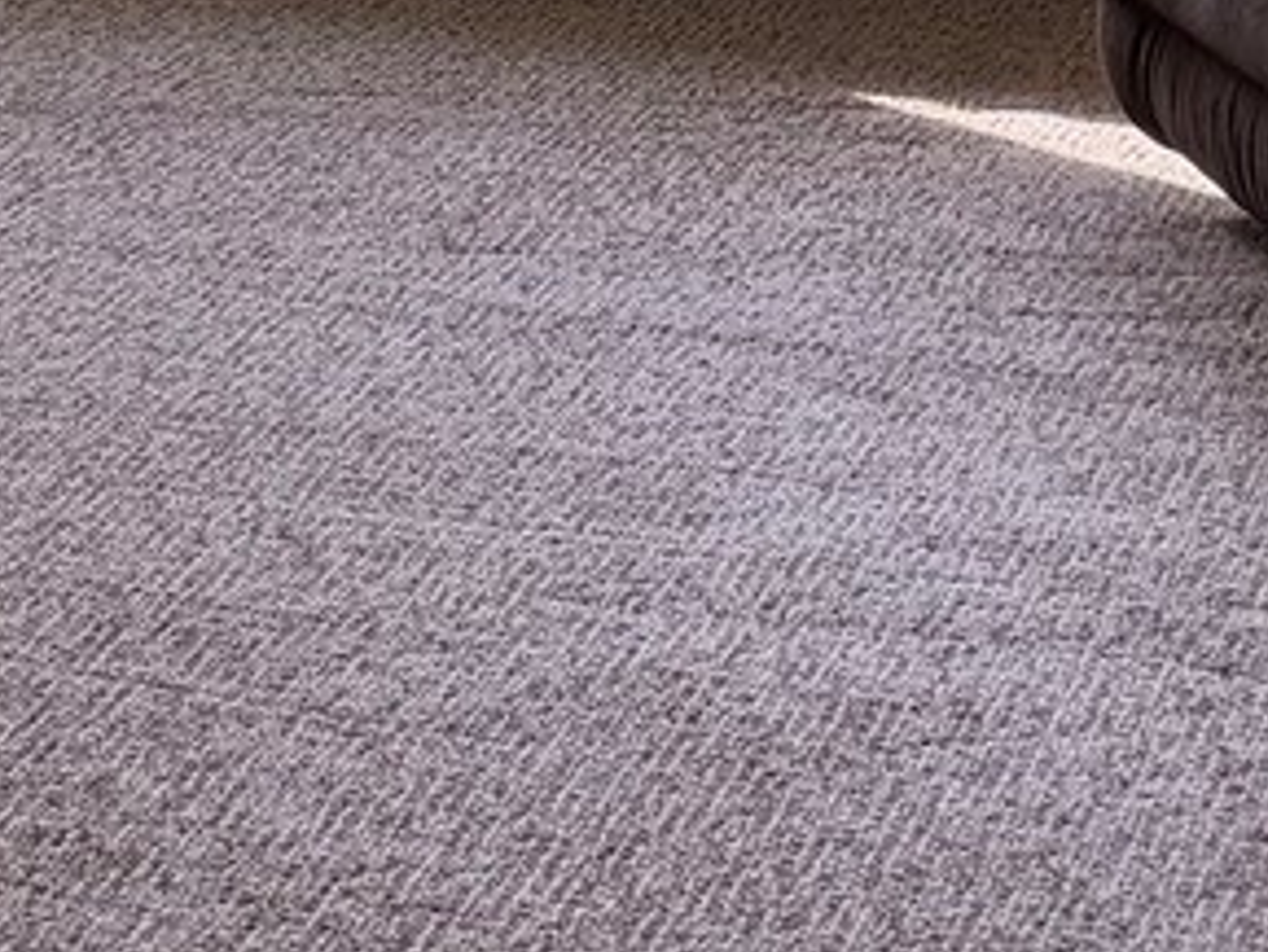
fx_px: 4874
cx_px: -1536
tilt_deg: -9.8
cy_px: -461
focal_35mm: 133
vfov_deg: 10.8
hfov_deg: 12.4
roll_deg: +1.8
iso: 125
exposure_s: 1/206
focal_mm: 6.76
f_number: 1.78
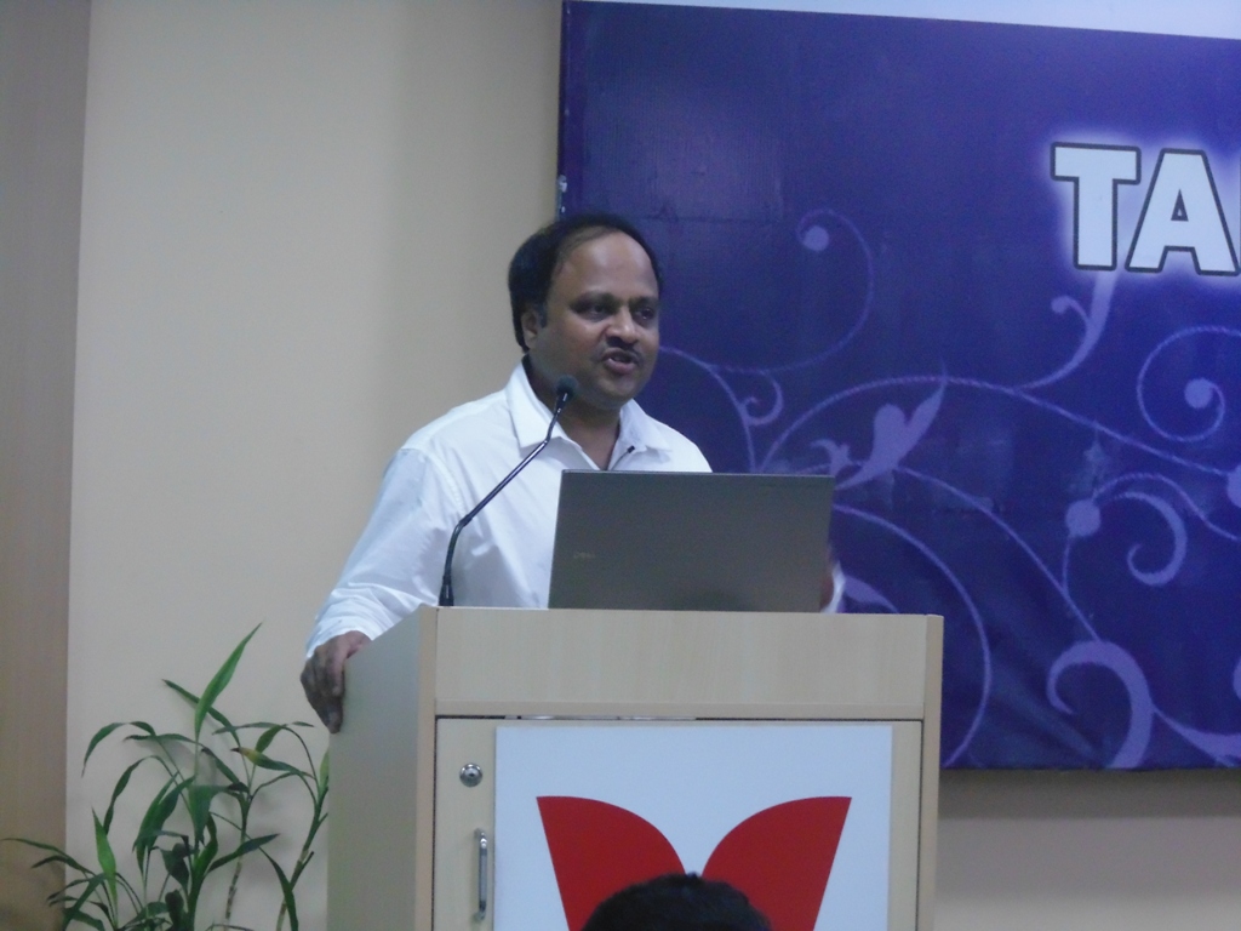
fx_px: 4732
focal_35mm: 132
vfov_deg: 11.2
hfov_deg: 14.9
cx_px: 620
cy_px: 466
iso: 800
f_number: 4.7
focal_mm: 23.6
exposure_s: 1/30
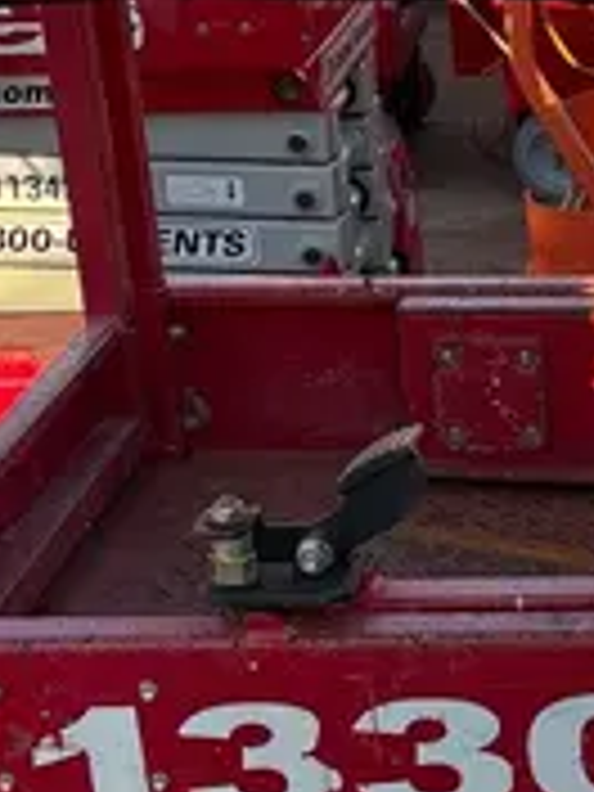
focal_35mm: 108
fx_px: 2471
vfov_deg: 18.1
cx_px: 981
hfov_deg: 12.8
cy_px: 560
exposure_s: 1/787
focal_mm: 5.96
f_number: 1.6
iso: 50
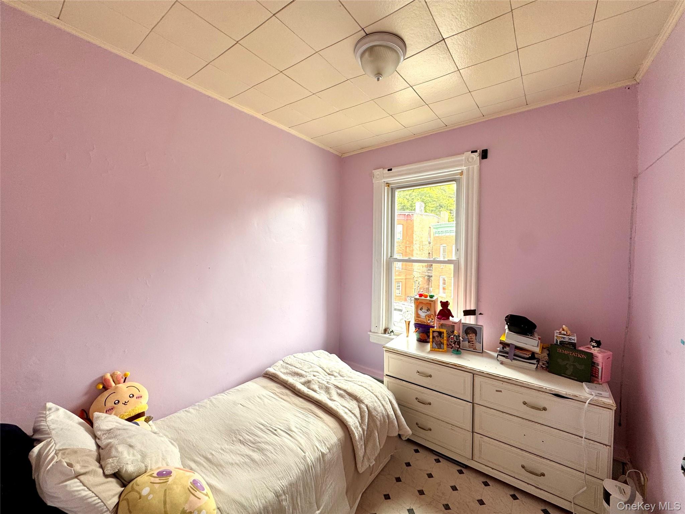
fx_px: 277
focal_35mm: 14
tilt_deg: -2.3
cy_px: 257
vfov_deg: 85.7
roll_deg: -0.5
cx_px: 342
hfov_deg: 102.1
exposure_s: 1/99
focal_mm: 2.22
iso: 50
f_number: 2.2
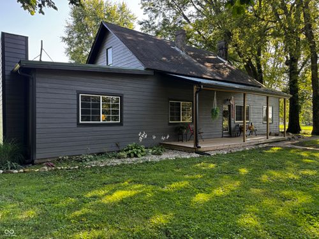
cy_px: 120
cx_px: 160
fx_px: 221
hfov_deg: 71.6
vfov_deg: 56.8
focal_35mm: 24
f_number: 1.78
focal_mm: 6.76
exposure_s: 1/179
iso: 64
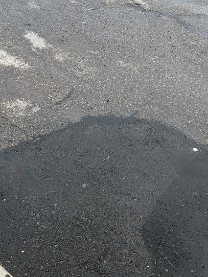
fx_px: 376
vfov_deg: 38.4
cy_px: 233
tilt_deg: -50.8
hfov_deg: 30.9
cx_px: 99
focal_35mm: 47
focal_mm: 5.96
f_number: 1.6
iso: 50
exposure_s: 1/2538
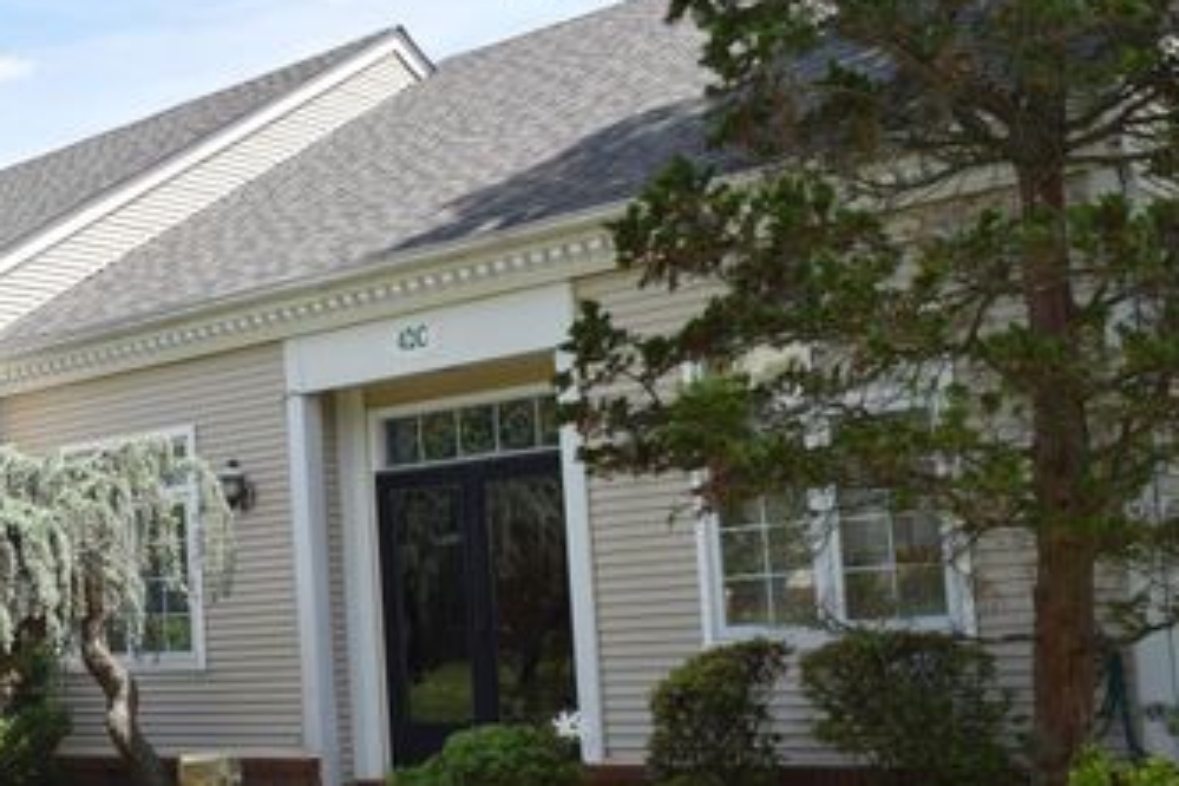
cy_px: 455
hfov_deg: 38.1
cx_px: 421
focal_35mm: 52
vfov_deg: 26.1
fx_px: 1695
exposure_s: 1/200
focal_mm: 23
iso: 100
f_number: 7.1
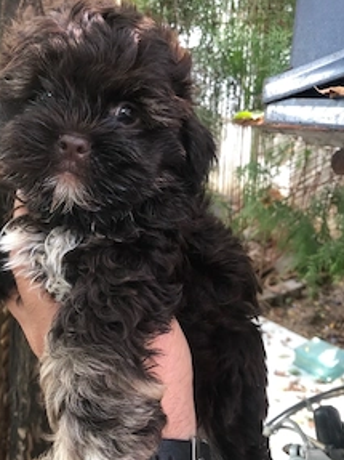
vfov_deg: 47.7
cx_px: 126
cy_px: 192
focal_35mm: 39
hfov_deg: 36.6
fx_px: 517
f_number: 1.8
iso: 32
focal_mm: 3.99
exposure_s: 1/30
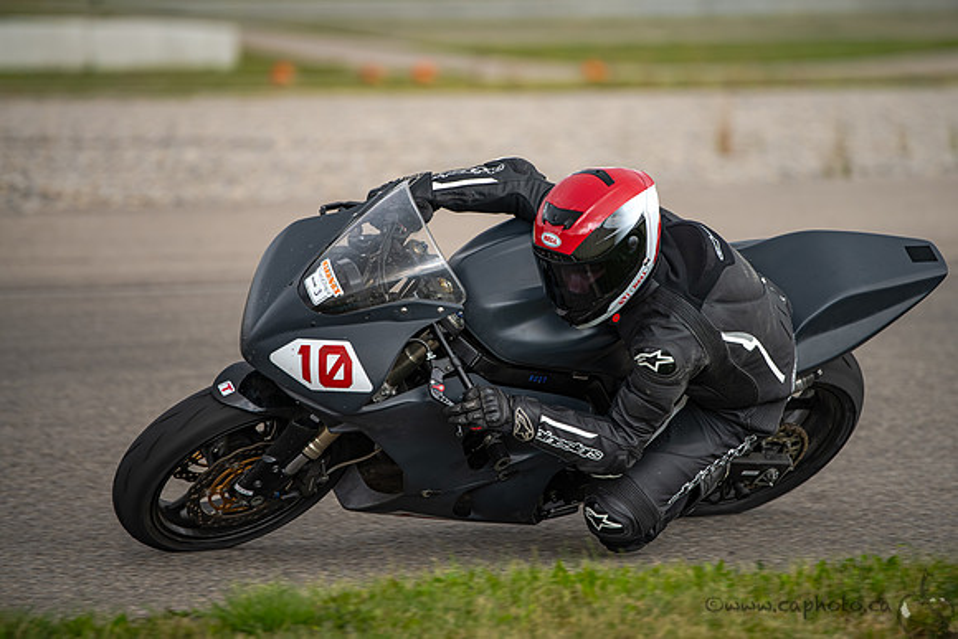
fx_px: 5818
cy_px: 290
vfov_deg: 6.3
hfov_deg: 9.4
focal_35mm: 219
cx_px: 524
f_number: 2.8
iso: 160
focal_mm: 200
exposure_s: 1/1250
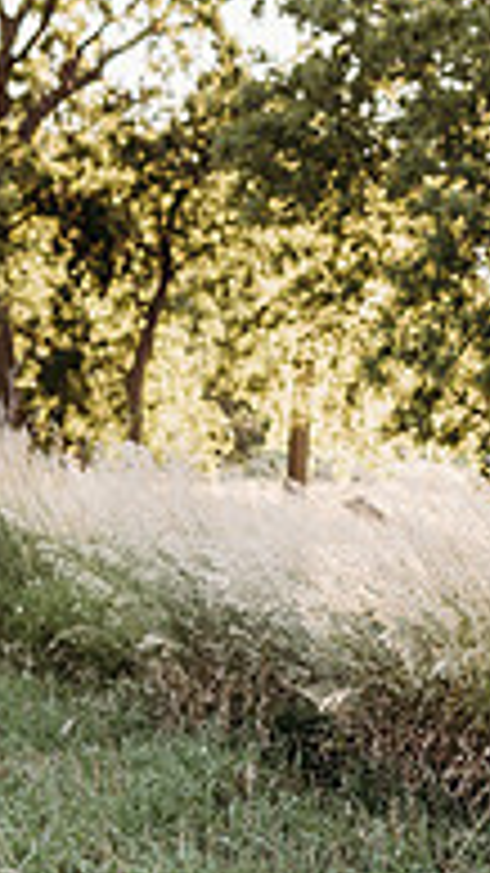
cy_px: 587
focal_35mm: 75
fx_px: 1734
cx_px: 881
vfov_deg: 28.0
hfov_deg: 14.2
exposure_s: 1/500
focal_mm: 24
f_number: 2.8
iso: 160
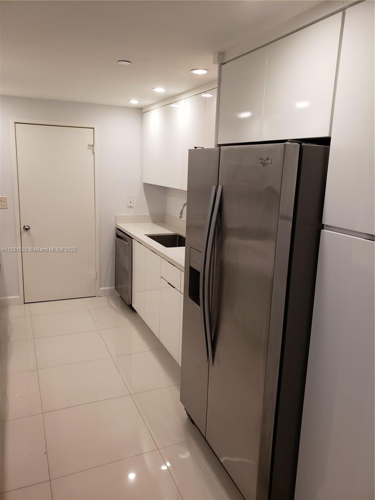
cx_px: 188
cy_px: 250
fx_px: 376
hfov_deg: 53.1
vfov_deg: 67.3
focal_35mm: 26
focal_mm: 4.3
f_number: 2.4
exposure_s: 1/60
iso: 80
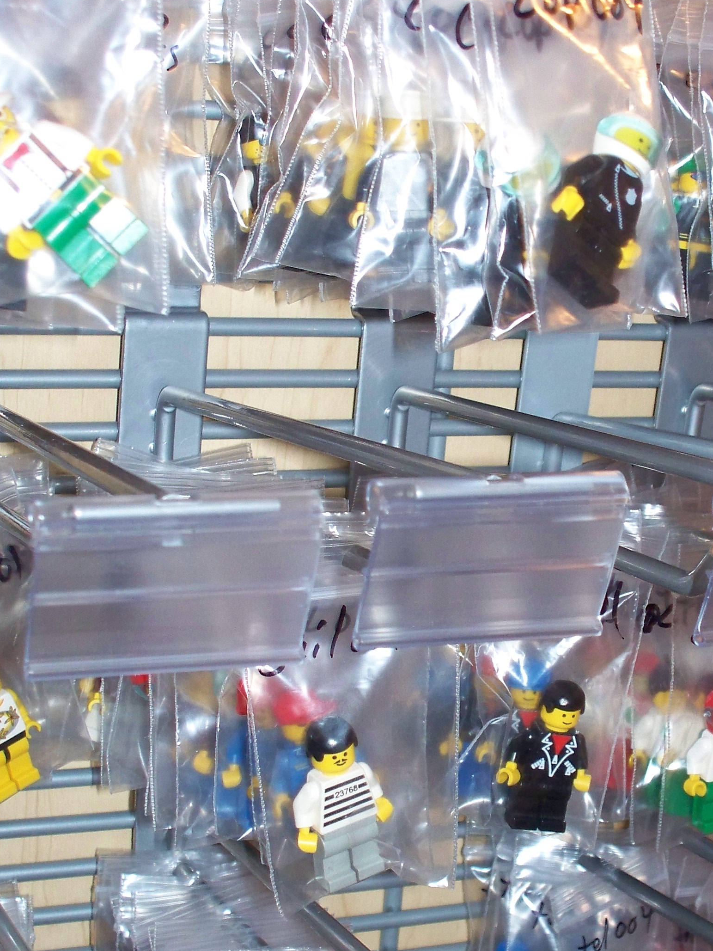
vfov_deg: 27.8
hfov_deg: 20.9
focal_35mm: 70
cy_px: 482
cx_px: 494
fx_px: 1922
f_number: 2.8
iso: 200
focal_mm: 7.54
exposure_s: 1/30
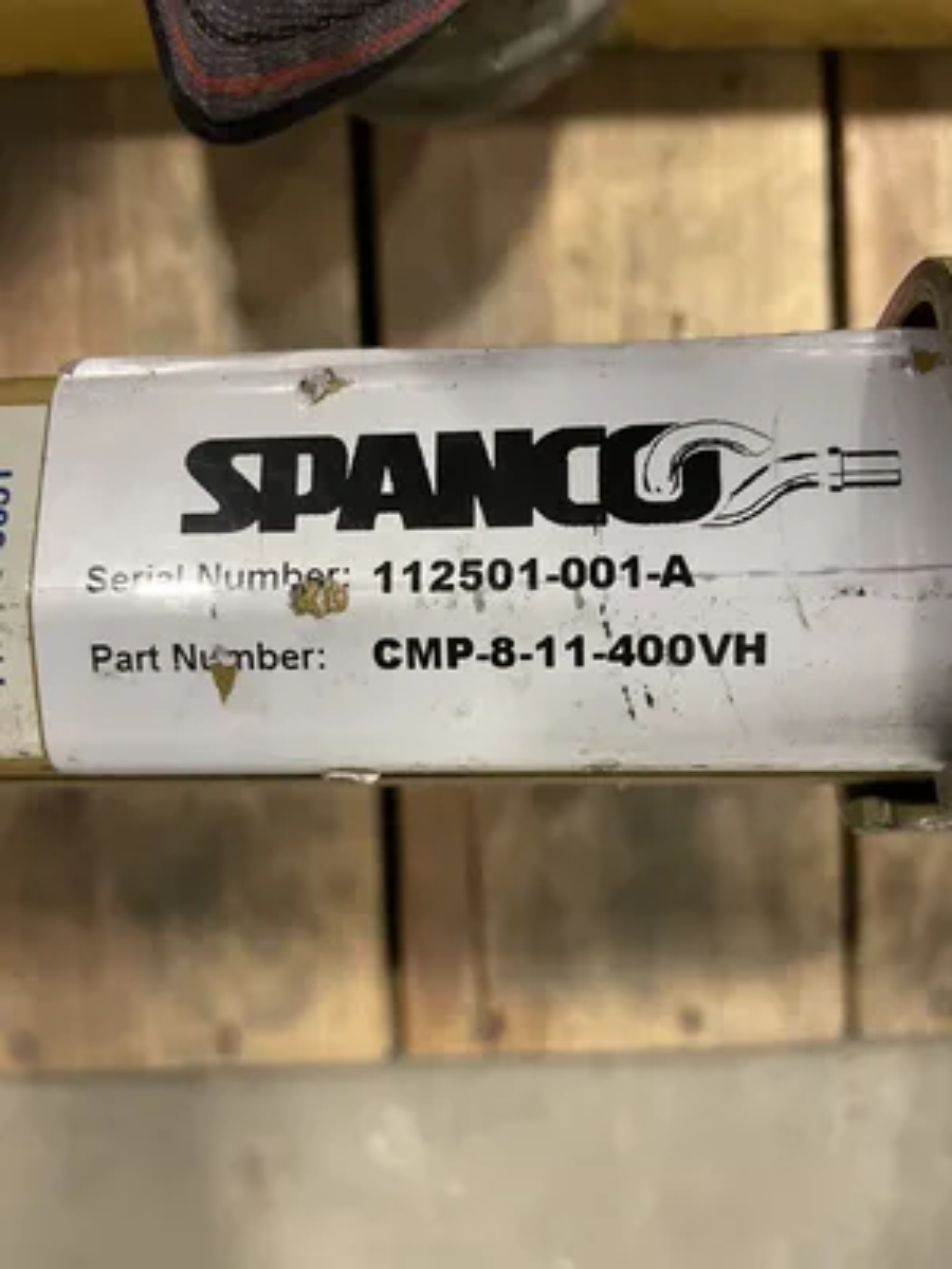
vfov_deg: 67.3
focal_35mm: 26
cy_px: 634
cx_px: 476
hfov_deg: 53.1
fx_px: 953
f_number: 1.6
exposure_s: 1/60
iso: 500
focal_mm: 4.2
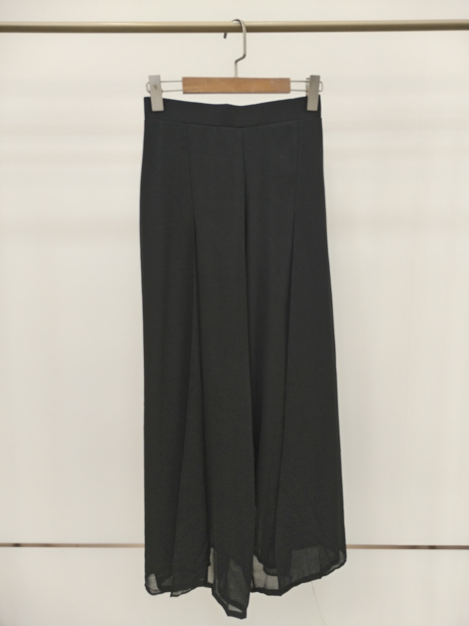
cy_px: 313
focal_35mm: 29
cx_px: 234
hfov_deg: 48.2
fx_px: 524
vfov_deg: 61.7
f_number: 1.8
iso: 199
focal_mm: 4.75
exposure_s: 1/50
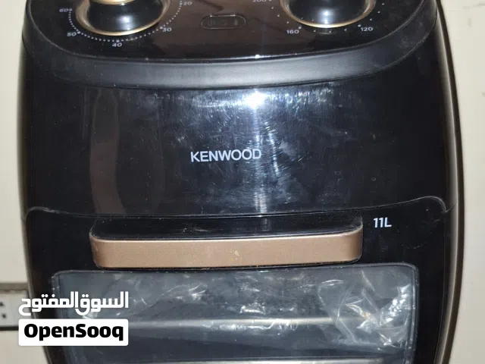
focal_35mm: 23
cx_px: 242
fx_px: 322
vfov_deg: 58.9
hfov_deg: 73.9
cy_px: 182
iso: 200
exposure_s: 1/50
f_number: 1.8
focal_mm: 5.54
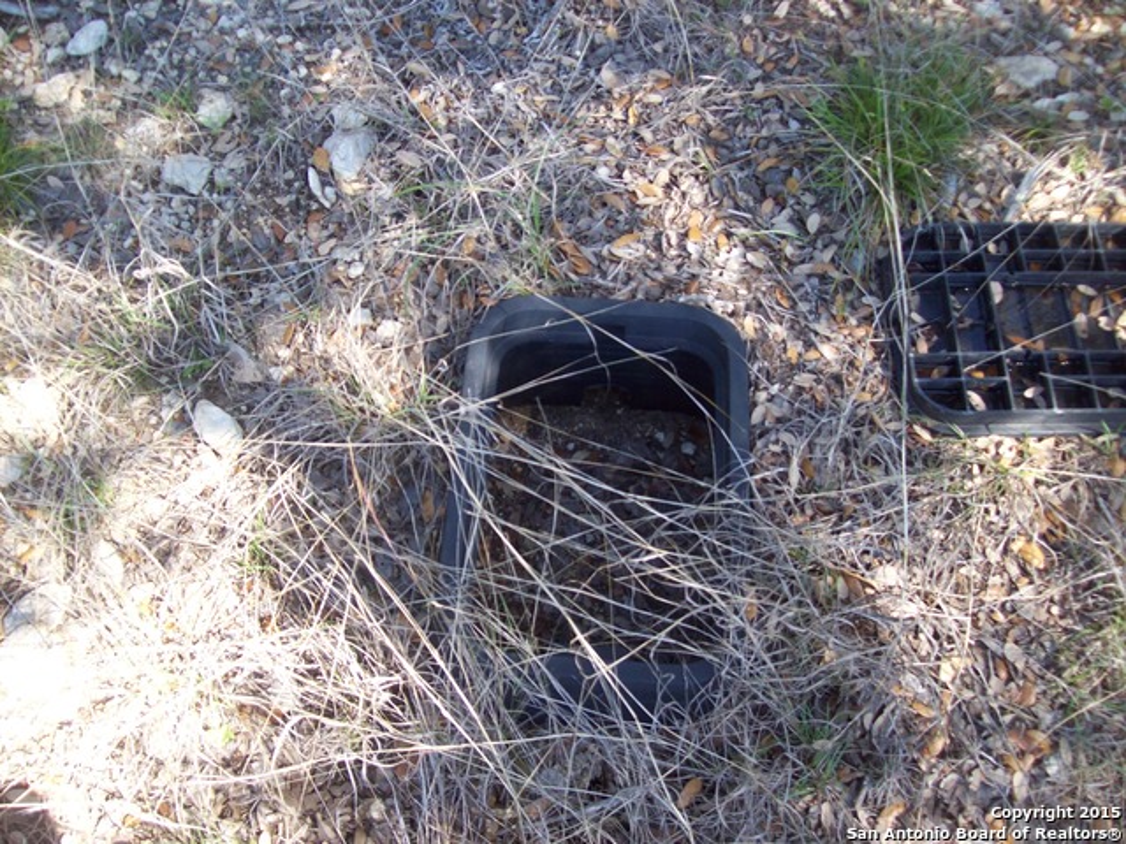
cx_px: 563
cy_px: 422
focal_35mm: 36
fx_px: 1171
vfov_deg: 39.7
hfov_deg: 51.4
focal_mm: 6
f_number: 2.7
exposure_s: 1/169
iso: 80
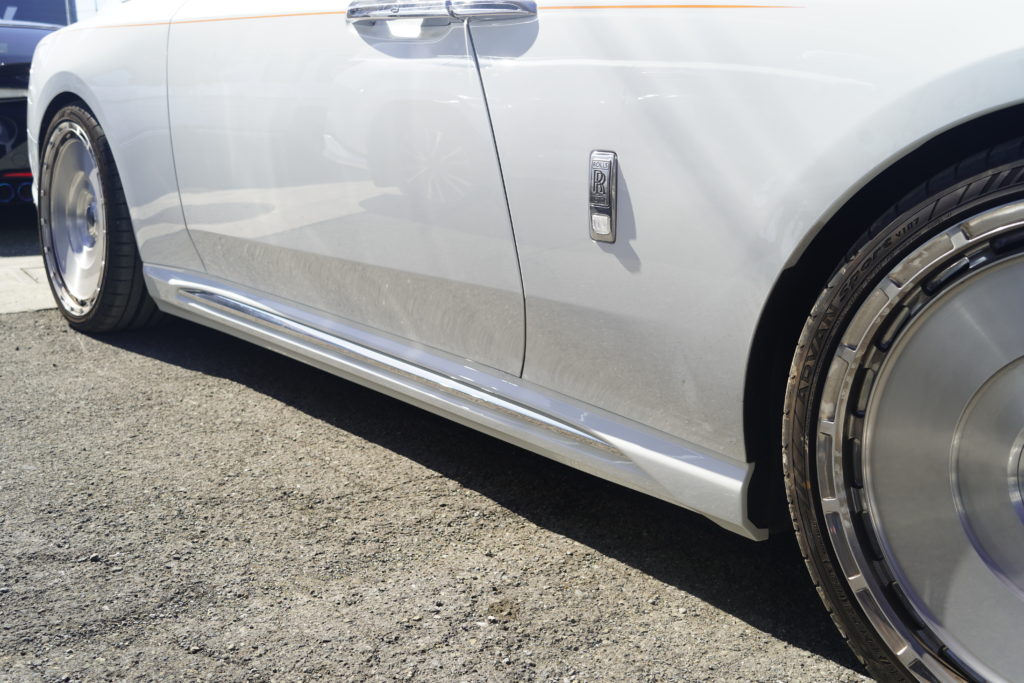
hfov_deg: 53.1
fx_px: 1024
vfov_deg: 36.9
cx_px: 512
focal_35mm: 36
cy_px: 342
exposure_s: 1/80
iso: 100
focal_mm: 36
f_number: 5.6
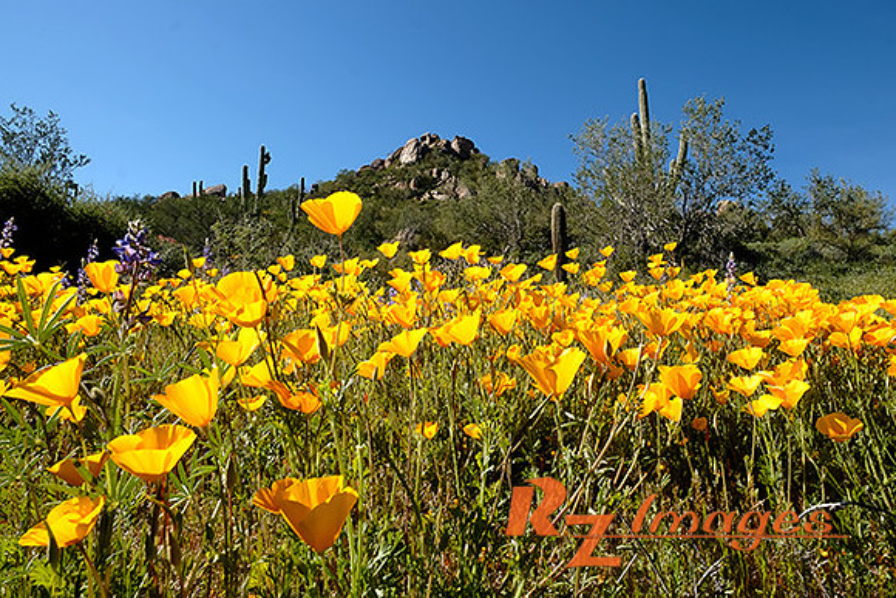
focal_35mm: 18
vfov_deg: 67.4
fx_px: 448
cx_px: 448
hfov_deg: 90.0
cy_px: 299
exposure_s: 1/100
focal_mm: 12
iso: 200
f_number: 14
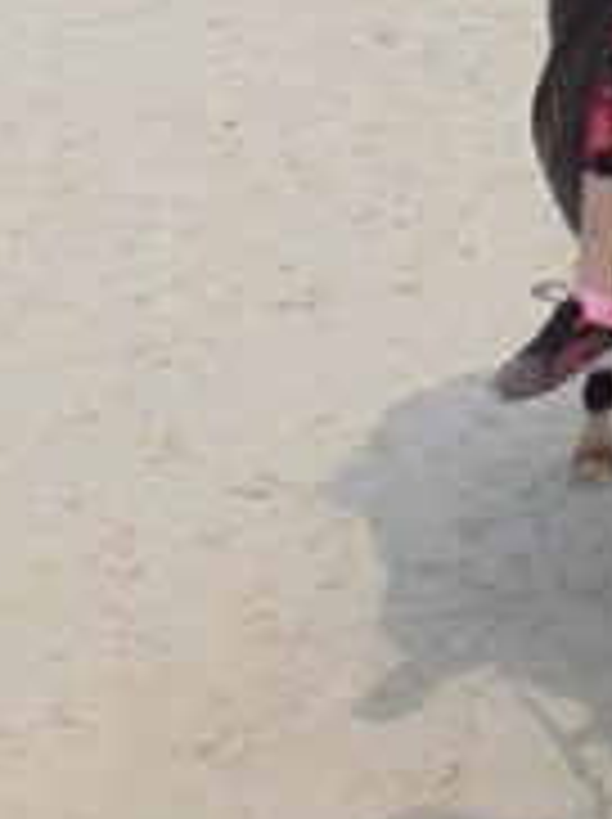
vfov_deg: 21.0
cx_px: 1143
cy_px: -130
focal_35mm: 88
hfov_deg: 14.5
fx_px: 2079
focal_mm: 4.5
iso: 80
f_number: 7.7
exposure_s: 1/400
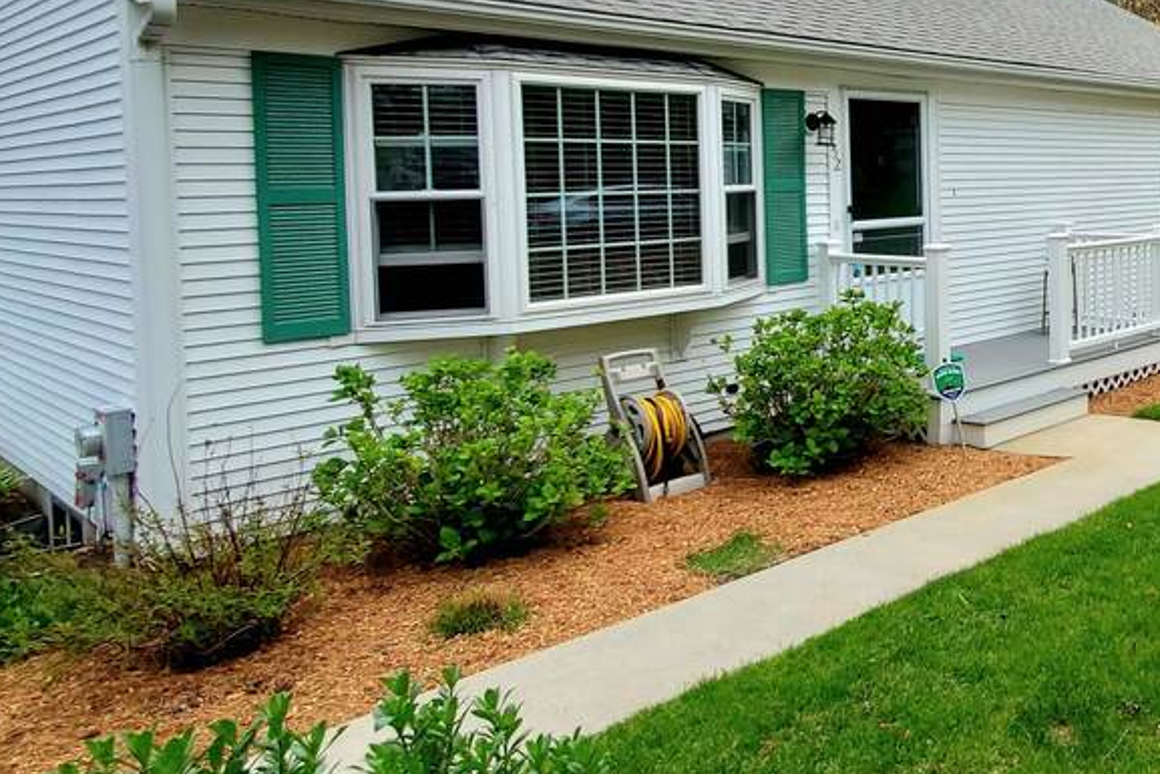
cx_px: 1104
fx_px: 967
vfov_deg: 42.4
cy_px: 199
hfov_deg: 52.1
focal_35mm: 30
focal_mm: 1.8
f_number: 2.2
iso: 50
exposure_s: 1/1429
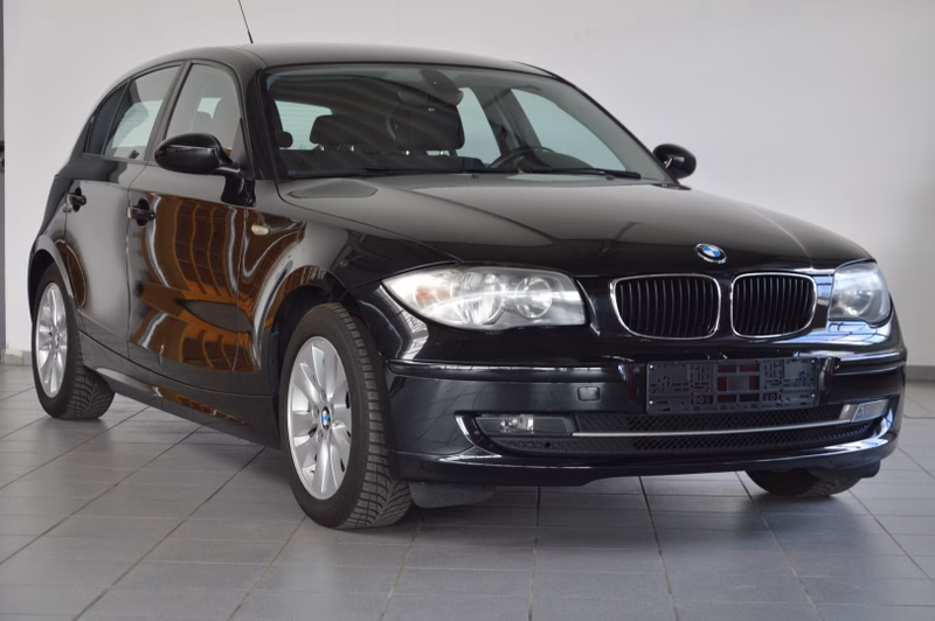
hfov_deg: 27.0
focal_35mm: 75
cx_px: 468
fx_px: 1946
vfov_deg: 18.2
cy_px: 310
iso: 400
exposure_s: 1/80
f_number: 5
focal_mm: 50
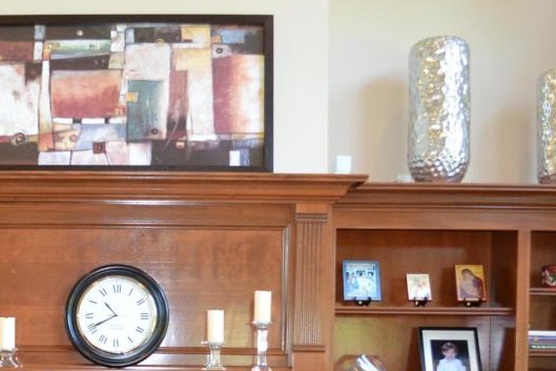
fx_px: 911
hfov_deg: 32.7
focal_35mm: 59
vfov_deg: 22.1
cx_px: 89
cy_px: 378
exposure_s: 1/60
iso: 1800
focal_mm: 18
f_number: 3.5
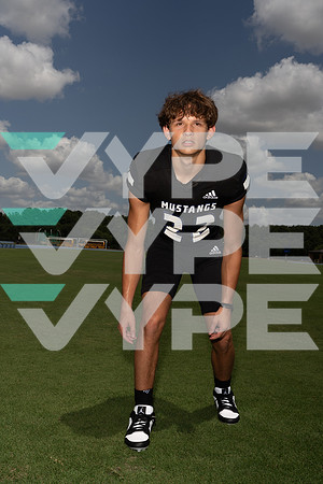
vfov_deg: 51.9
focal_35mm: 37
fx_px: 498
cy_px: 242
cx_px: 162
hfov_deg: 35.9
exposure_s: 1/250
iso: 100
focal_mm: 37
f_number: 14
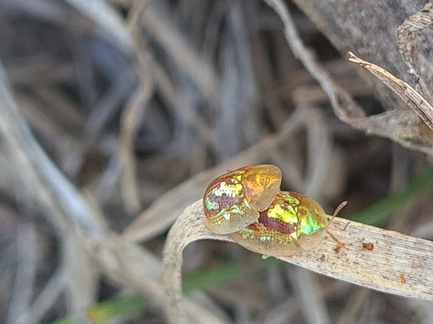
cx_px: 250
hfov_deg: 52.4
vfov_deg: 40.5
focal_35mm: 35
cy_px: 194
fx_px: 438
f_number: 1.8
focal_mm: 5.4
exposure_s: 1/100
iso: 50
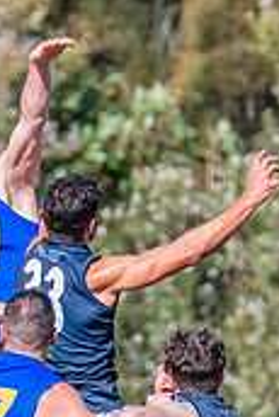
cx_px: 57
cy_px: 299
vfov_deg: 1.3
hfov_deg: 0.9
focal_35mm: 1538
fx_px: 17842
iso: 800
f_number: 7.1
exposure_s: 1/2000
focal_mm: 380
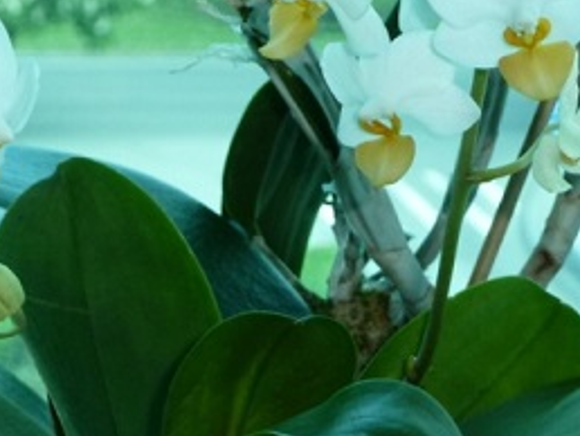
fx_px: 2532
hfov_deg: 13.0
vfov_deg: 9.8
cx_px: 117
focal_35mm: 151
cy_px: 118
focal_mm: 12.8
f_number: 4.2
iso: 200
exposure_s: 1/40
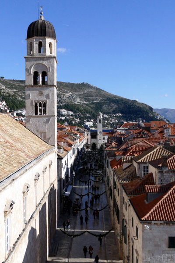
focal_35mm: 50
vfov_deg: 39.6
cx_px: 88
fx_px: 365
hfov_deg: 27.0
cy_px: 132
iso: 800
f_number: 3.3
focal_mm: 18.17
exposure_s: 1/13000
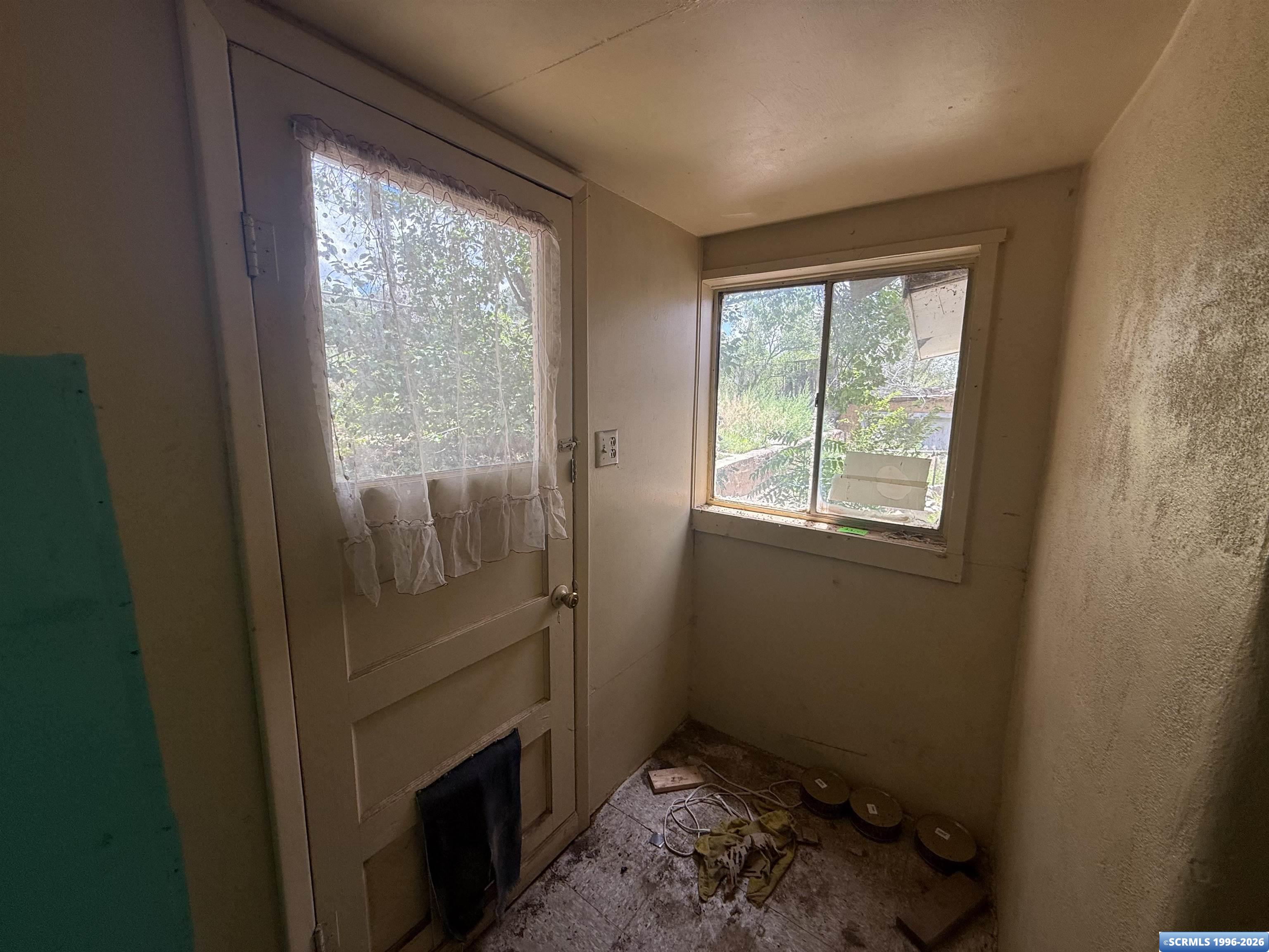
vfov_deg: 85.7
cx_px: 634
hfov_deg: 102.1
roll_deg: -0.9
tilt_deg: -8.3
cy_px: 476
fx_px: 513
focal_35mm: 14
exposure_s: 1/163
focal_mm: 2.22
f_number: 2.2
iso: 50
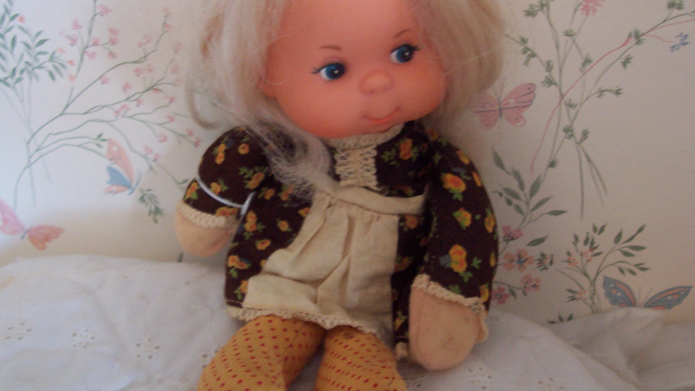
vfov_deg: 29.0
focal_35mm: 41
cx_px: 345
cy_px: 179
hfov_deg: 49.4
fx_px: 756
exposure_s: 1/30
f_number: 2.8
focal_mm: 5.6
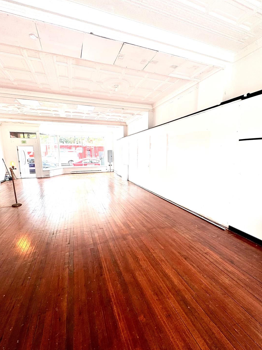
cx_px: 127
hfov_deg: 81.7
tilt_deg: -8.8
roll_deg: +1.3
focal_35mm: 15
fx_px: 151
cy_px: 178
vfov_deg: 98.2
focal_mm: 2.22
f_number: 2.2
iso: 50
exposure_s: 1/120
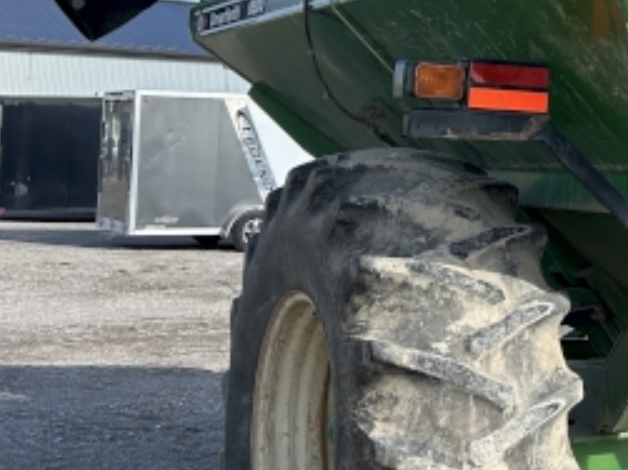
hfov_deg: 21.7
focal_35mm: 83
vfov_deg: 17.5
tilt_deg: +7.1
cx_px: 766
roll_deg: -0.3
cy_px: 55
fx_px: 1505
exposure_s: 1/1724
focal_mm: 5.7
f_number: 1.5
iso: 50
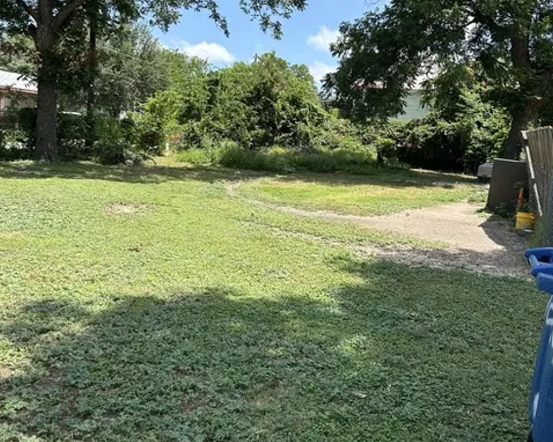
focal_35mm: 34
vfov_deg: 43.2
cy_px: 187
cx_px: 276
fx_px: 556
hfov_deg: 52.8
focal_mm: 5.7
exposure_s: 1/1934
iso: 50
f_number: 1.5
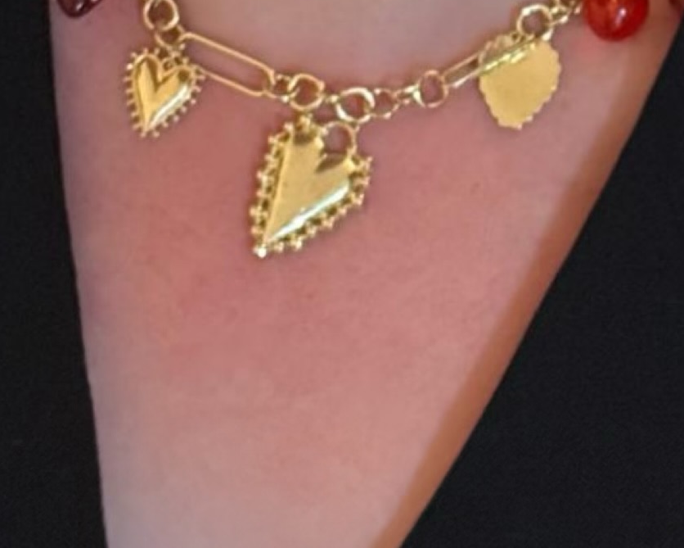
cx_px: 254
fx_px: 4576
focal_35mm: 226
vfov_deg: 6.7
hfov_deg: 8.5
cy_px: -369
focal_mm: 6.76
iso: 500
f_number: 1.78
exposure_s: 1/25
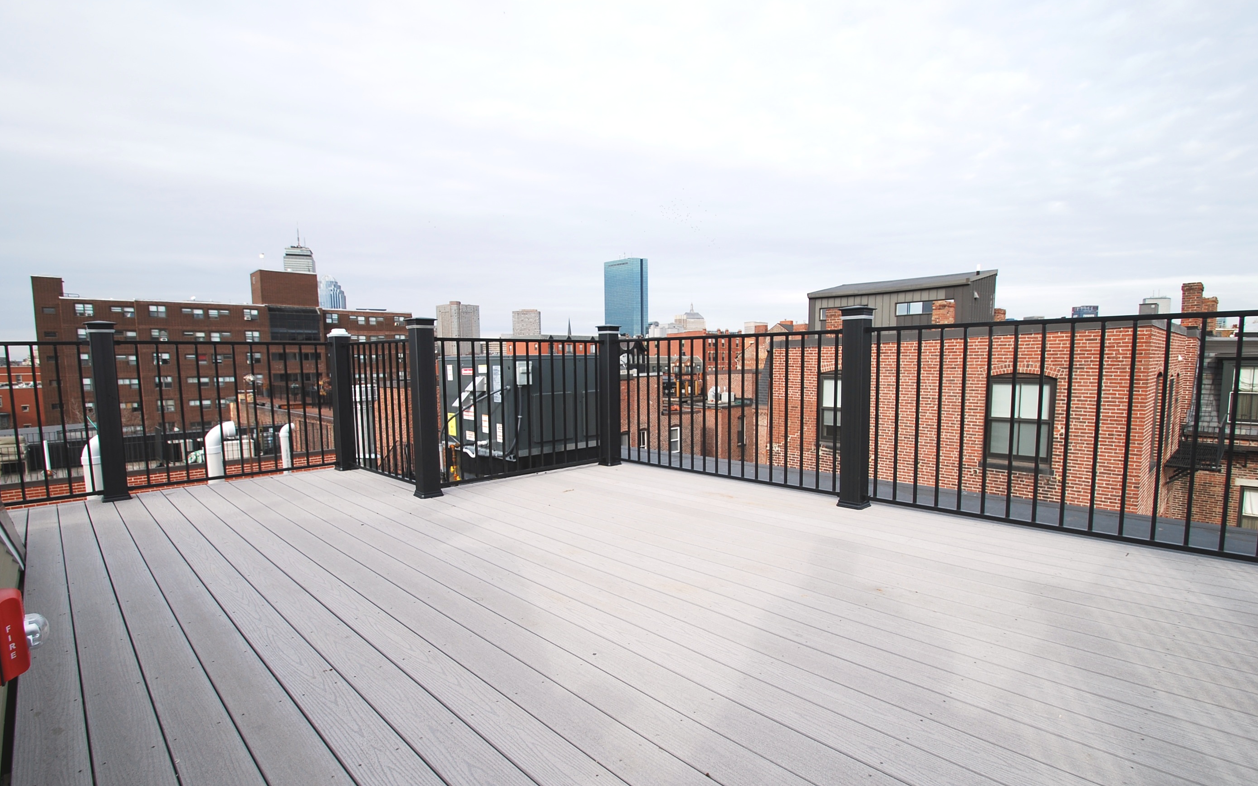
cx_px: 620
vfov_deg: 71.2
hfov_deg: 97.8
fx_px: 549
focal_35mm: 16
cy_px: 417
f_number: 7.1
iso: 100
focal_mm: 10
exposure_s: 1/200
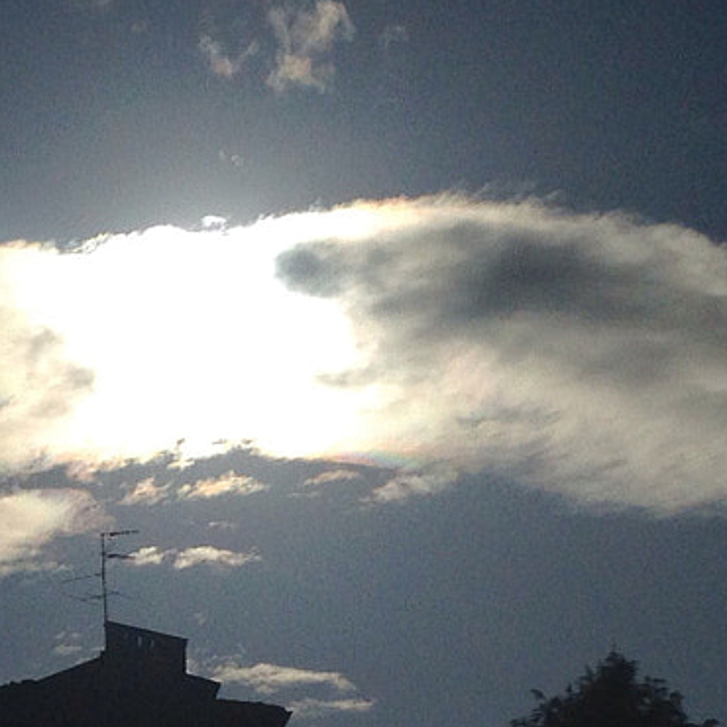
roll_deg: +1.6
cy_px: 658
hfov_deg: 13.7
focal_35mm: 126
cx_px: 10
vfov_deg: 13.7
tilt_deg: +11.4
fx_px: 2994
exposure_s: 1/55556
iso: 80
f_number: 2.4
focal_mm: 4.12
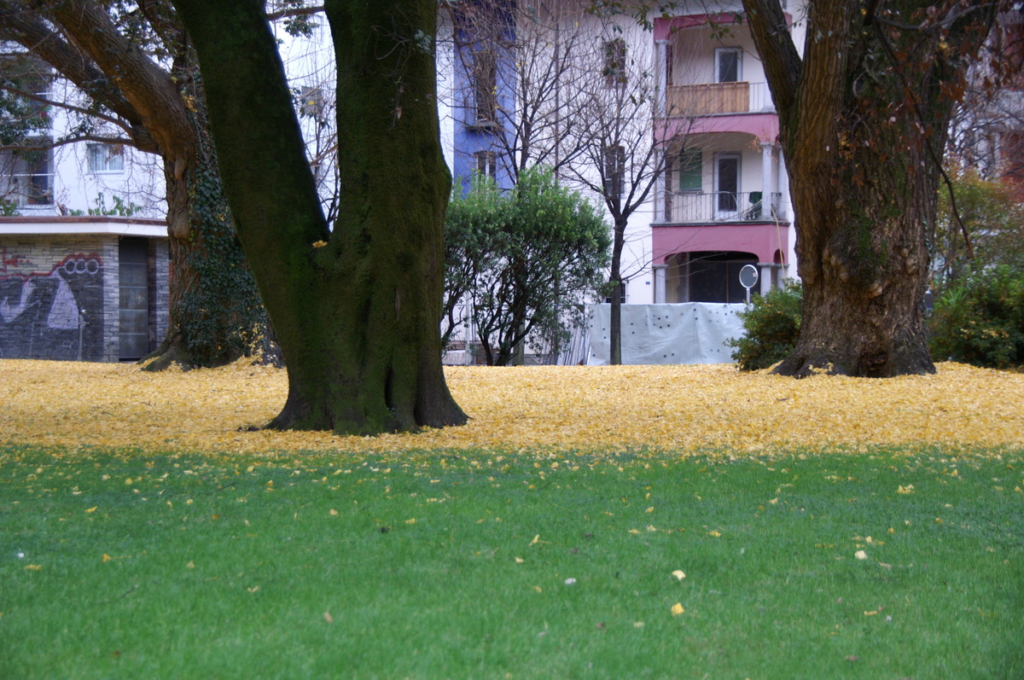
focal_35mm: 68
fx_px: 1918
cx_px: 512
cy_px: 340
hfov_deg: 29.9
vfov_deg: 20.1
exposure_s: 1/100
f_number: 4.5
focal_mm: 45
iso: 400
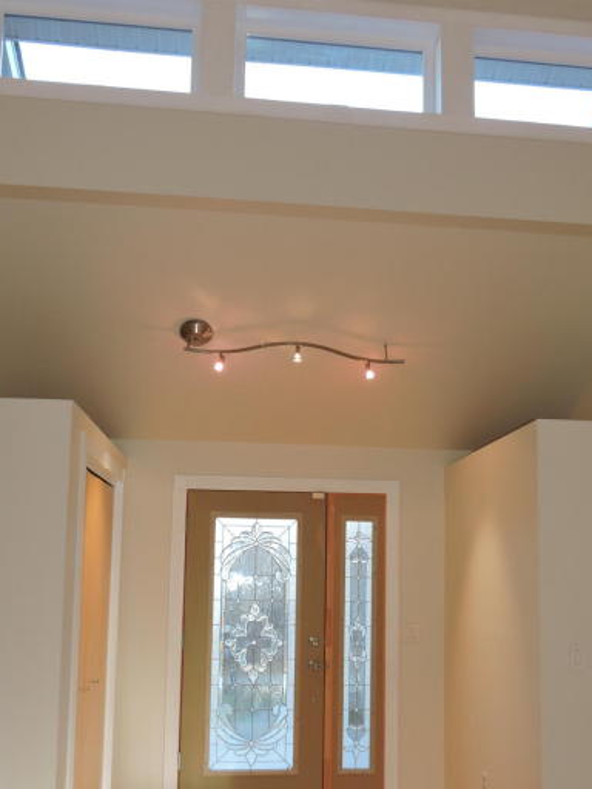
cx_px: 333
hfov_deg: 39.6
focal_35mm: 36
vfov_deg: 50.8
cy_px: 493
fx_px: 821
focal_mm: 4.3
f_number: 3.3
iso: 100
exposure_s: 1/40
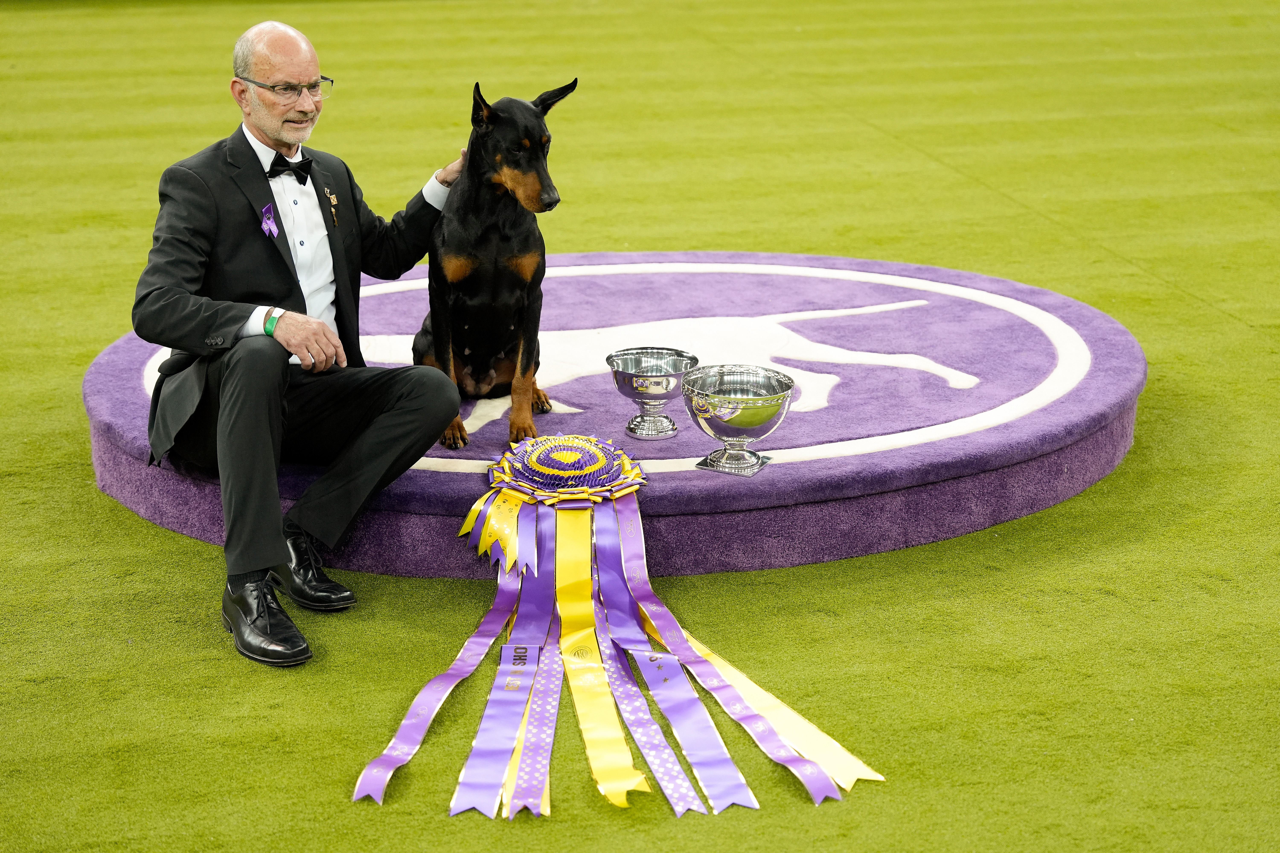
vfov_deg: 21.6
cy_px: 426
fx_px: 2240
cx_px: 640
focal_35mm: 63
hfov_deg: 31.9
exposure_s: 1/1250
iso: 2500
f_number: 2.8
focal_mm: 63
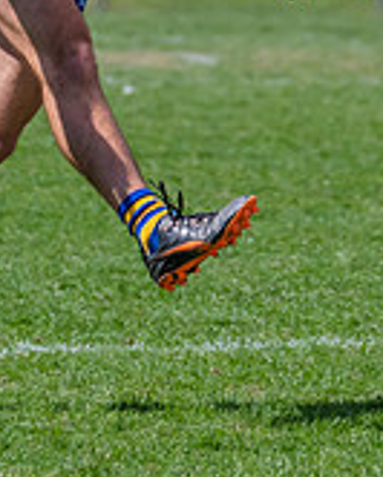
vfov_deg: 1.5
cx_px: 1
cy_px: -39
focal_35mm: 1293
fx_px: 18304
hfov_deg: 1.2
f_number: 8
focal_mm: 310
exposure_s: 1/1600
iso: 800
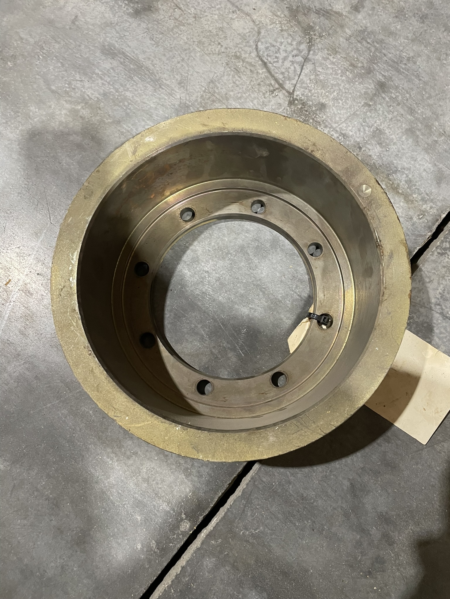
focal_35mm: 26
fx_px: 451
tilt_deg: -81.2
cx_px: 225
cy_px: 300
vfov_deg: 67.3
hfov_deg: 53.1
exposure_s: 1/60
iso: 500
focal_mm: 4.2
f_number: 1.6
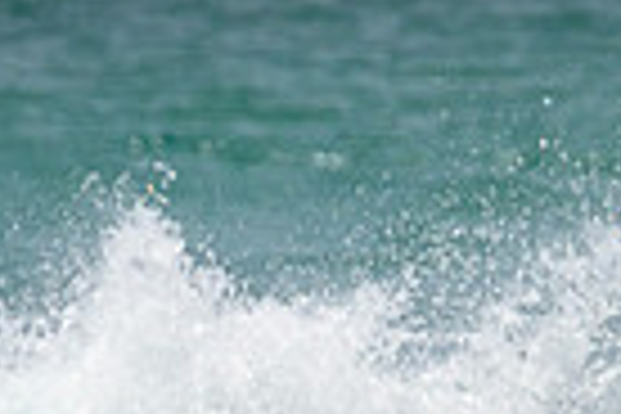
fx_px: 57869
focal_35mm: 3355
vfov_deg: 0.4
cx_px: 508
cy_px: 682
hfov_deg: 0.6
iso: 800
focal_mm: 800
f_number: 11
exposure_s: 1/3200
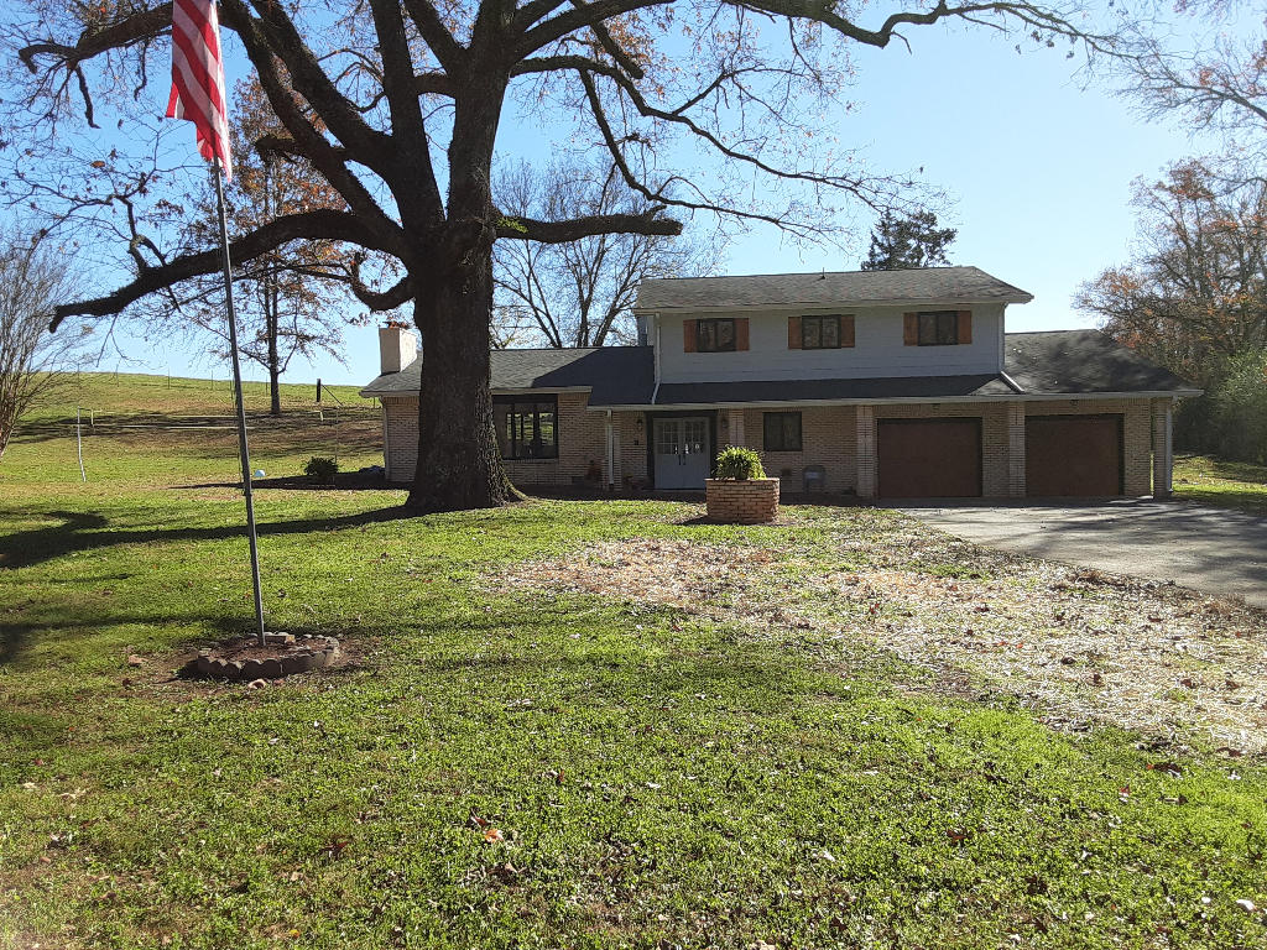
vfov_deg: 51.4
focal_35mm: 27
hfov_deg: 65.3
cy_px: 475
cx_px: 634
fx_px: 988
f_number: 1.9
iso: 40
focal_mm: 2.91
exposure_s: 1/1073
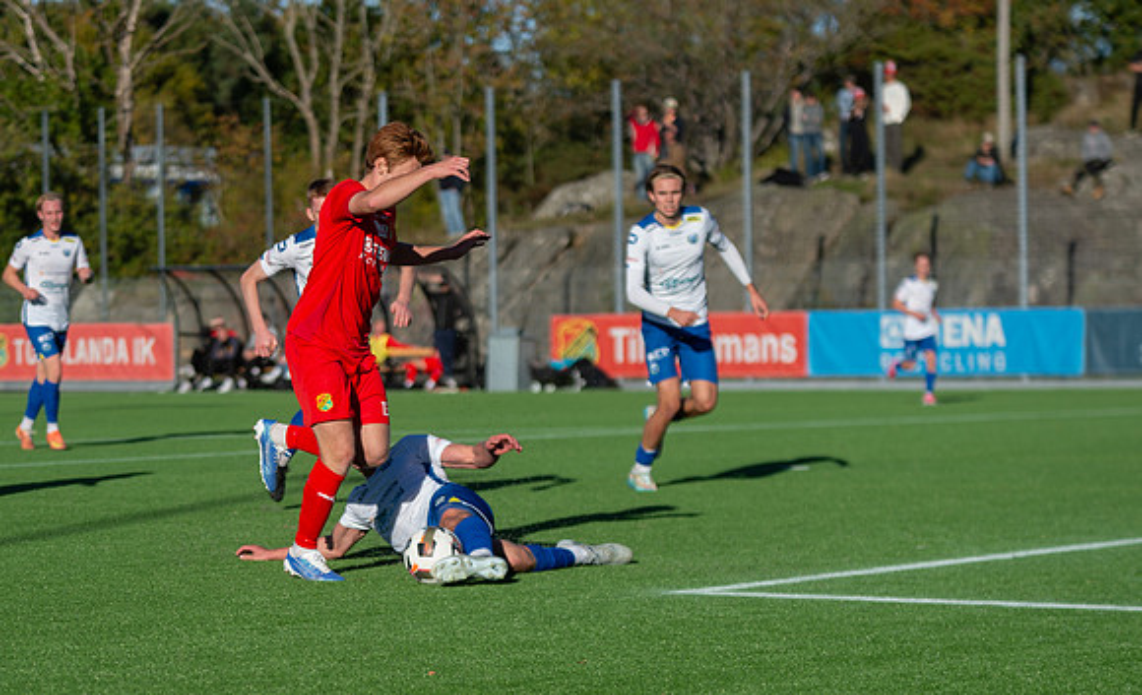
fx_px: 4388
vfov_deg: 9.0
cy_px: 525
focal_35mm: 142
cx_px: 351
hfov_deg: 14.8
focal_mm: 100
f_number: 3.2
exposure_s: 1/1600
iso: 110
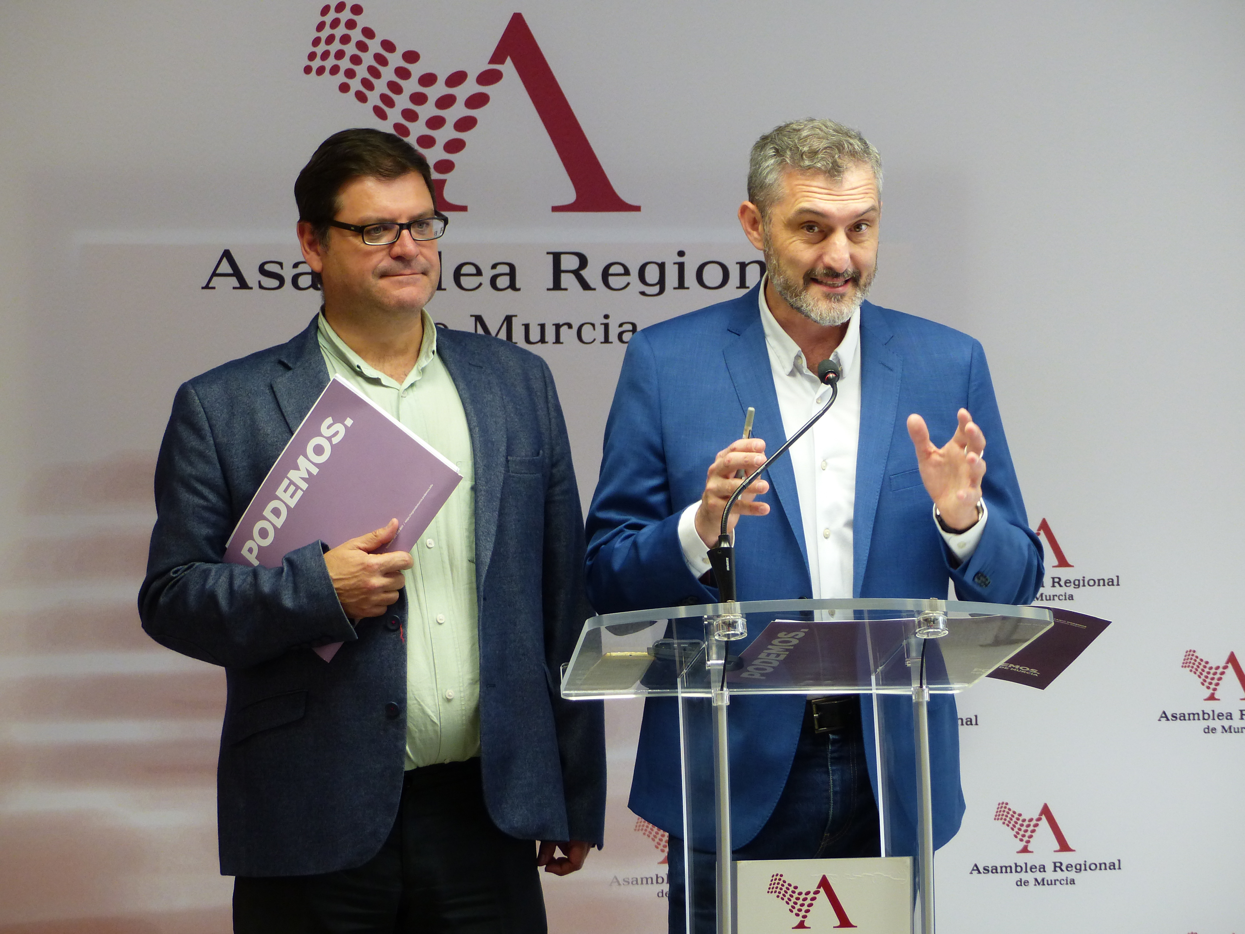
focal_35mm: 128
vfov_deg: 11.6
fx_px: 4604
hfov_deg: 15.4
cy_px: 467
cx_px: 622
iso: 200
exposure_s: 1/80
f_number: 2.8
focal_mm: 23.1
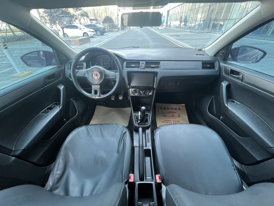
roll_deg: +2.1
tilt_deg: -36.0
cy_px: 103
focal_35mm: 13
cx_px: 137
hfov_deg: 106.2
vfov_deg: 89.9
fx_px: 103
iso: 200
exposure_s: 1/99
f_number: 1.8
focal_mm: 1.57
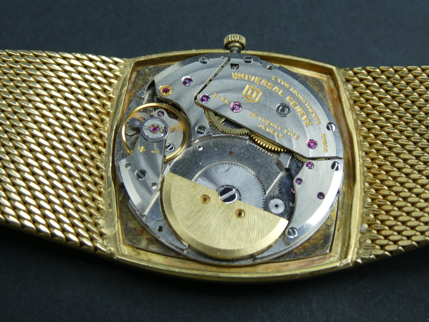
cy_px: 161
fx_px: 706
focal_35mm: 57
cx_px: 214
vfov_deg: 25.7
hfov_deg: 33.8
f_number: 4.2
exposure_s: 1/80
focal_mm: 10.3
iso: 160
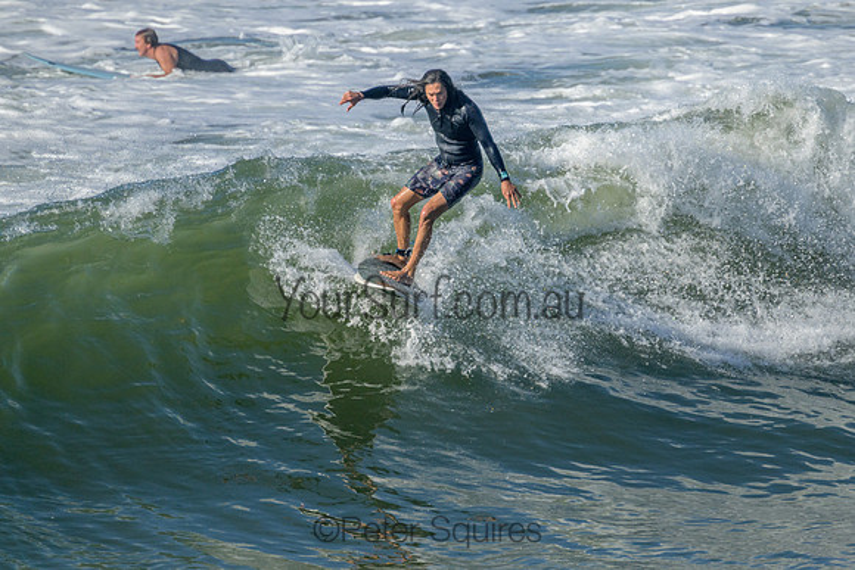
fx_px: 22062
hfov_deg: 2.2
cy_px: 239
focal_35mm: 929
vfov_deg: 1.5
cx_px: 496
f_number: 11
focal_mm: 800
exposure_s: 1/2000
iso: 800
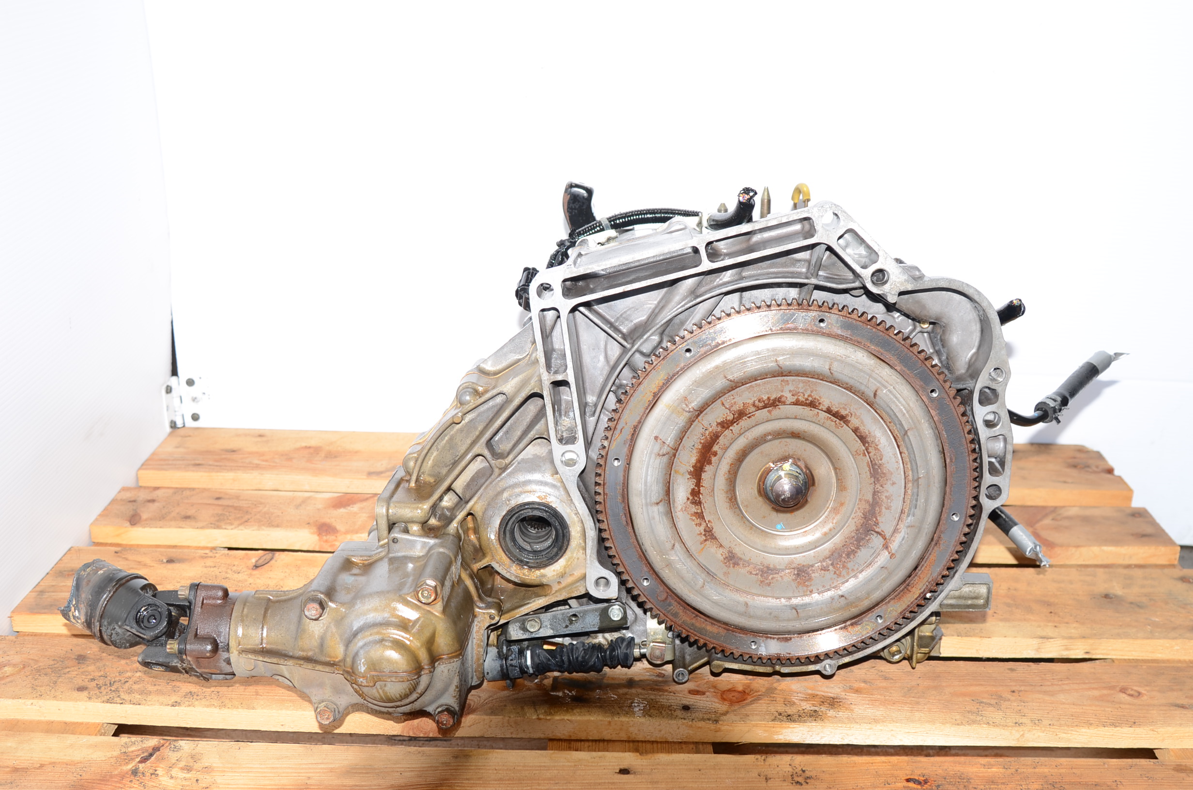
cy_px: 395
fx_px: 1191
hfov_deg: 53.2
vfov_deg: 36.7
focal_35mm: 36
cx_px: 596
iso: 100
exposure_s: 1/40
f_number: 5
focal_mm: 24
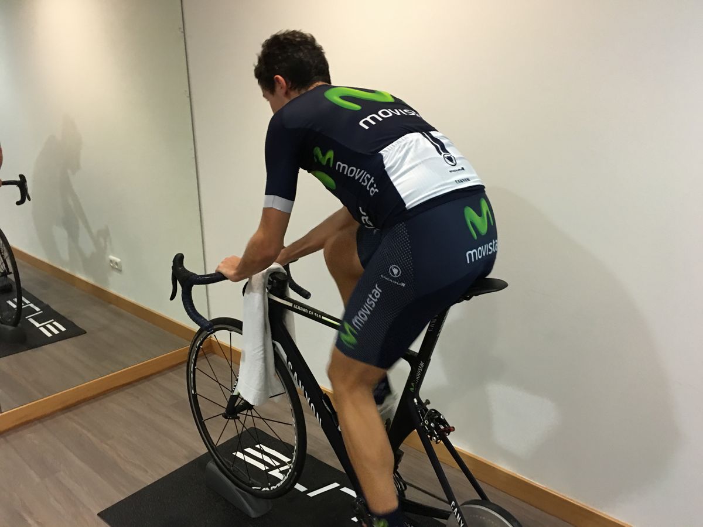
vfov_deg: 48.2
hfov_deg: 61.7
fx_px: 589
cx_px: 352
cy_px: 264
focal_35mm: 29
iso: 80
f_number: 2.2
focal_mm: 4.15
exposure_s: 1/10
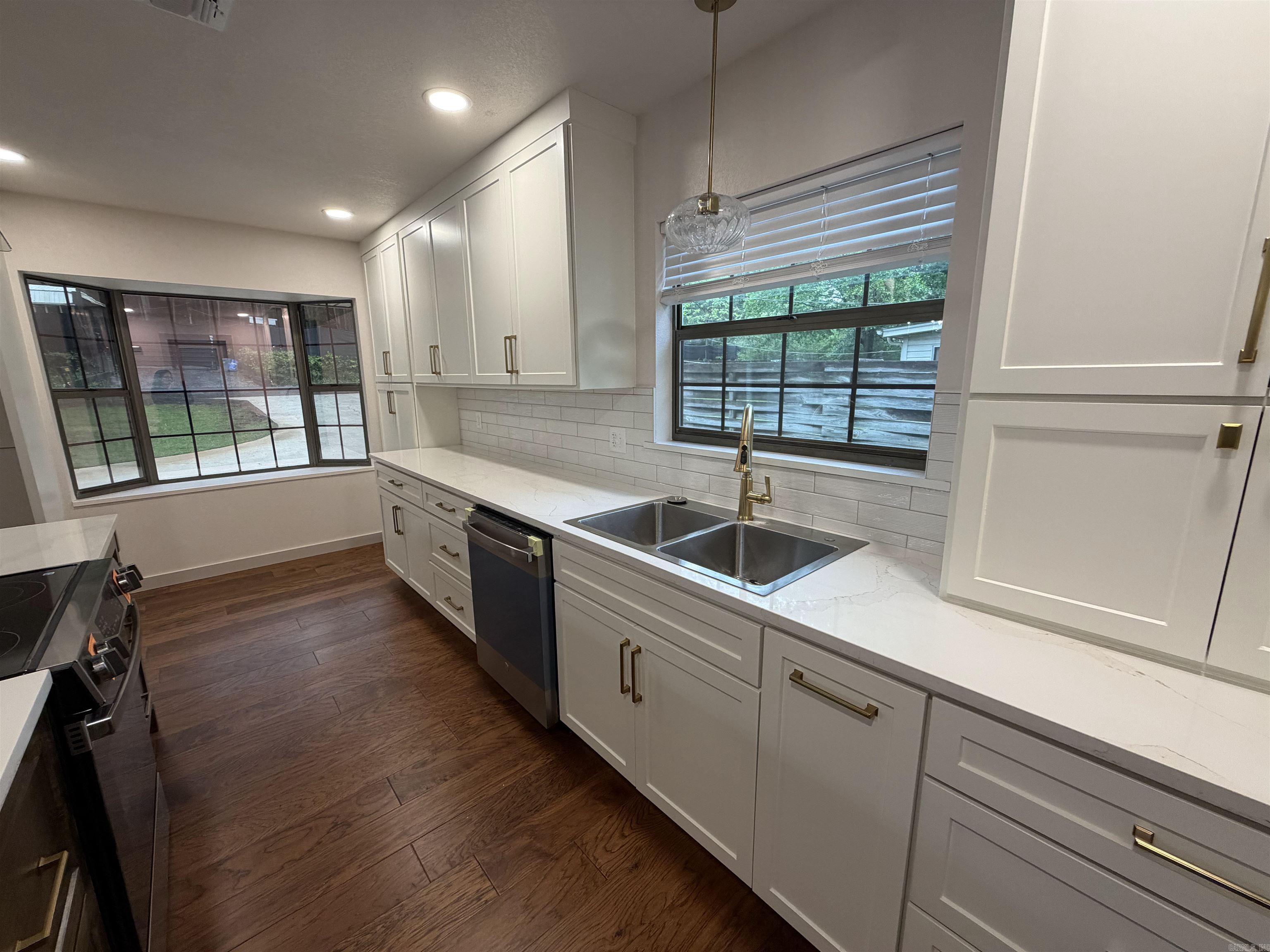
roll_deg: +0.8
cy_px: 476
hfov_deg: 102.1
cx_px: 635
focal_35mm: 14
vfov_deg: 85.7
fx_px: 514
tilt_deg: -11.2
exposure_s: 1/120
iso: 250
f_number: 2.2
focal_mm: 2.22
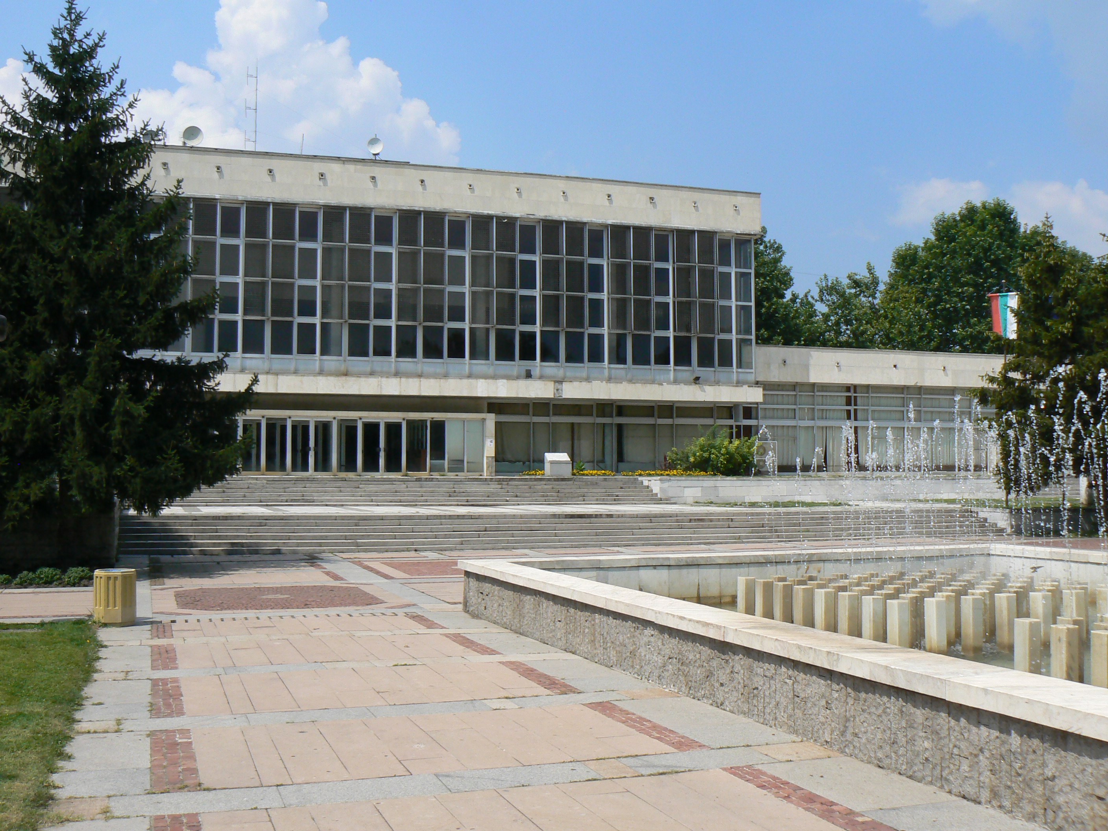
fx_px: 1152
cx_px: 554
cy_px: 416
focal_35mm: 36
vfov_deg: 39.7
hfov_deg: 51.4
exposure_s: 1/500
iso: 100
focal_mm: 6
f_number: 8
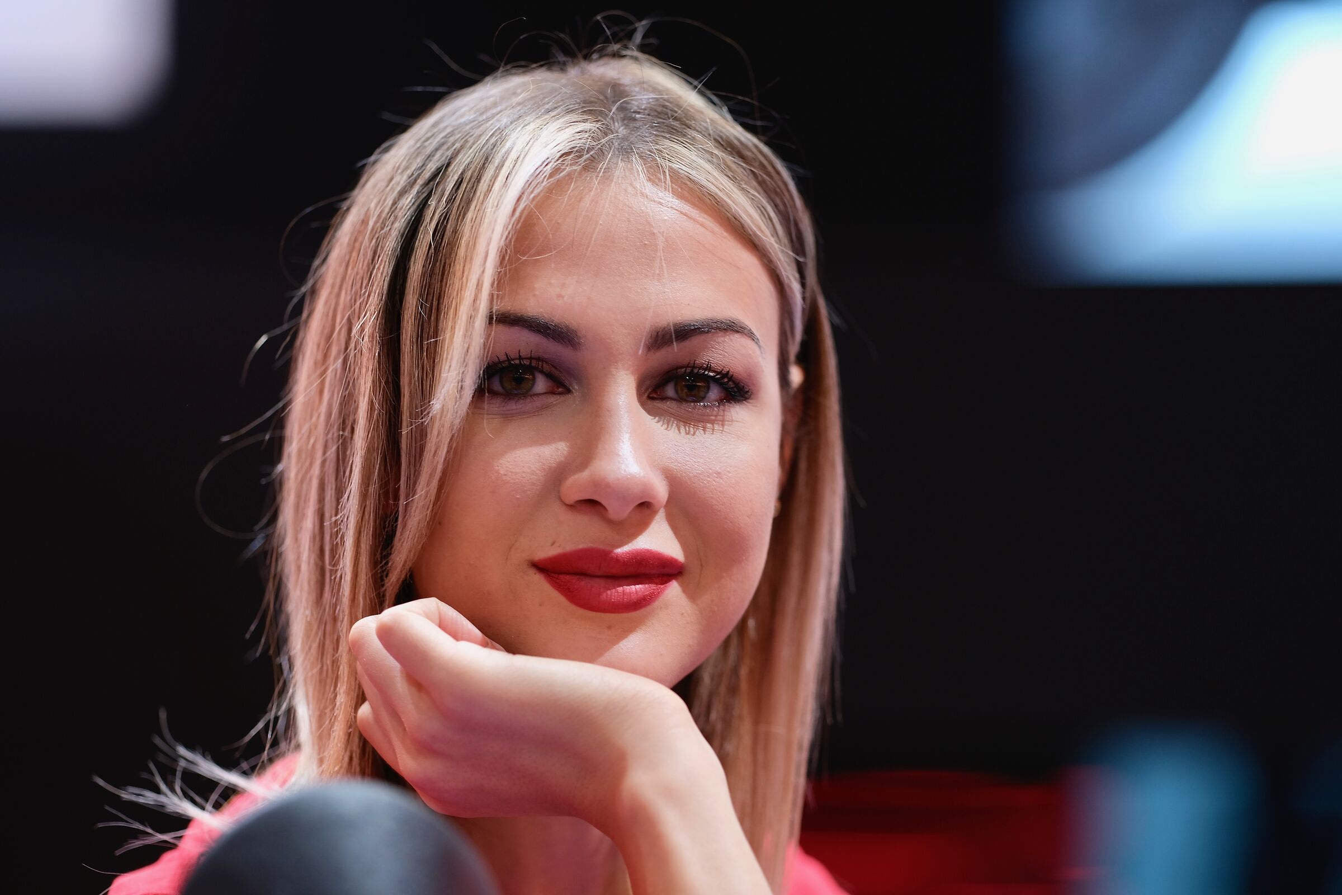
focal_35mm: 135
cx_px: 671
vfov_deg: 10.2
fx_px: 5032
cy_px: 448
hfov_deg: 15.2
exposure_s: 1/125
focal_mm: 90
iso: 320
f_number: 2
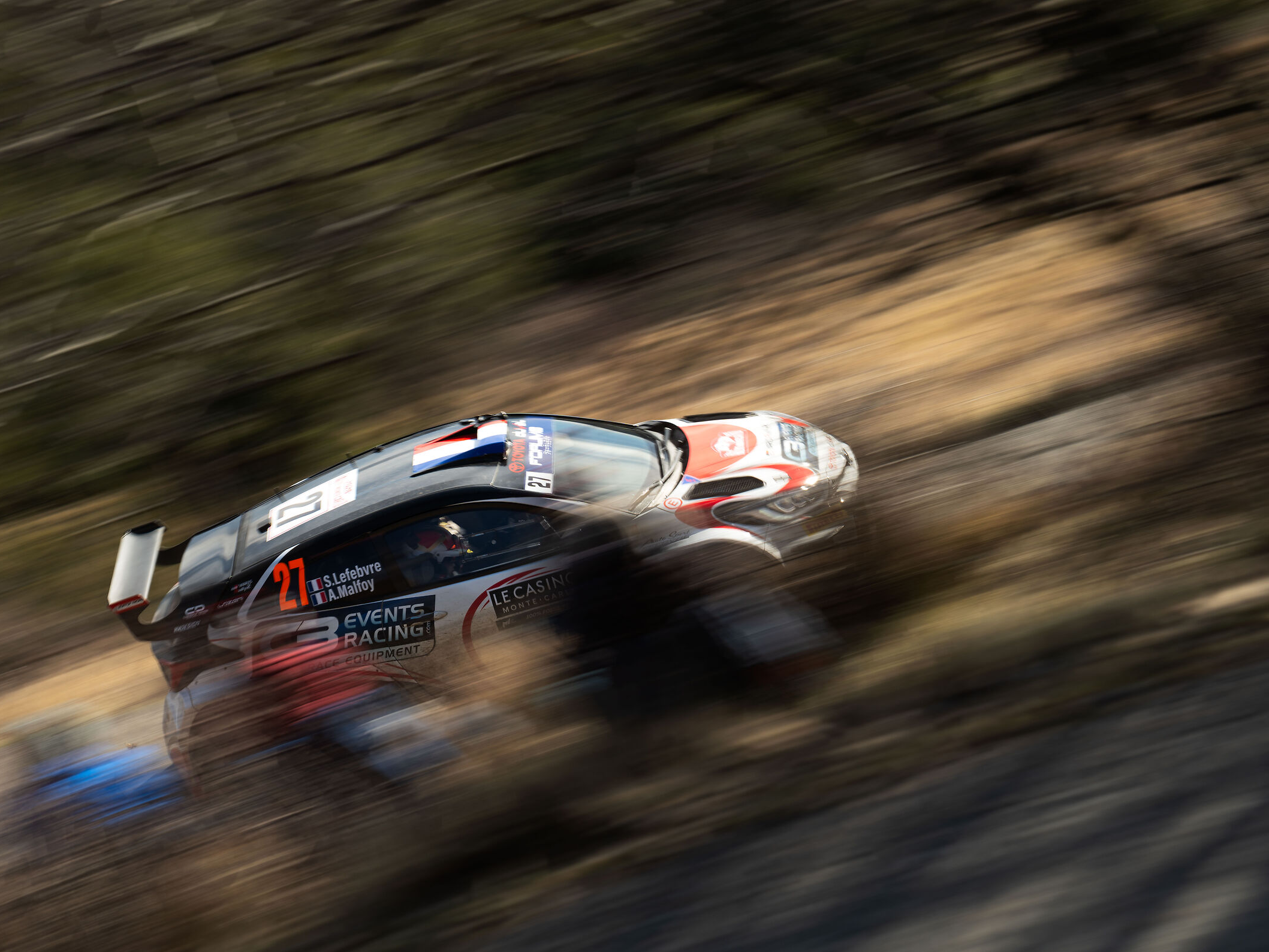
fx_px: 4876
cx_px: 554
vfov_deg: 11.2
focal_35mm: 133
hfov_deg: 14.8
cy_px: 475
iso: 64
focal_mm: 122
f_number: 10
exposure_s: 1/50
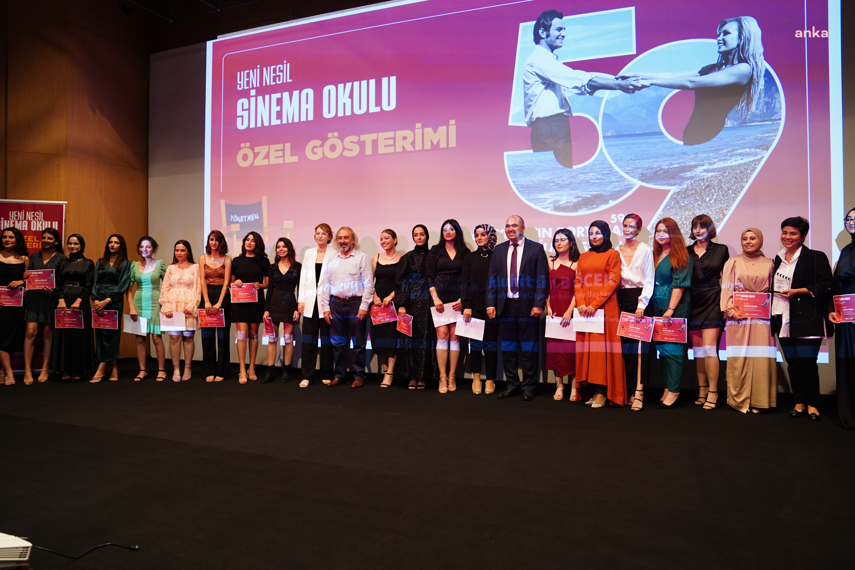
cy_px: 274
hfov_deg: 71.5
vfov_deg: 51.3
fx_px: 594
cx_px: 434
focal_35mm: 25
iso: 2000
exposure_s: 1/100
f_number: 2.8
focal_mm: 24
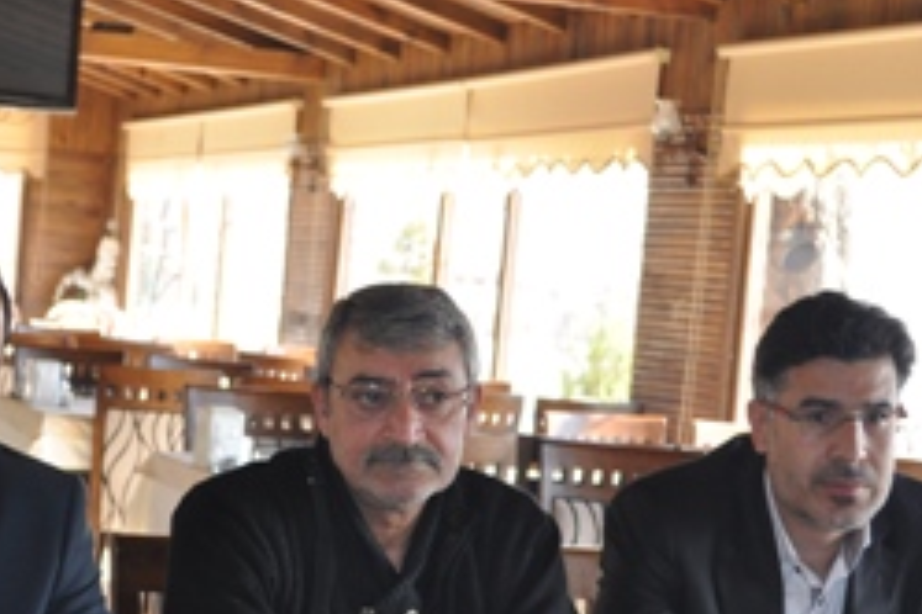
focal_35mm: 81
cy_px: 477
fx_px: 2074
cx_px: 411
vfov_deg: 16.7
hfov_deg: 25.0
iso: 400
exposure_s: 1/125
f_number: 4.5
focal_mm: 30
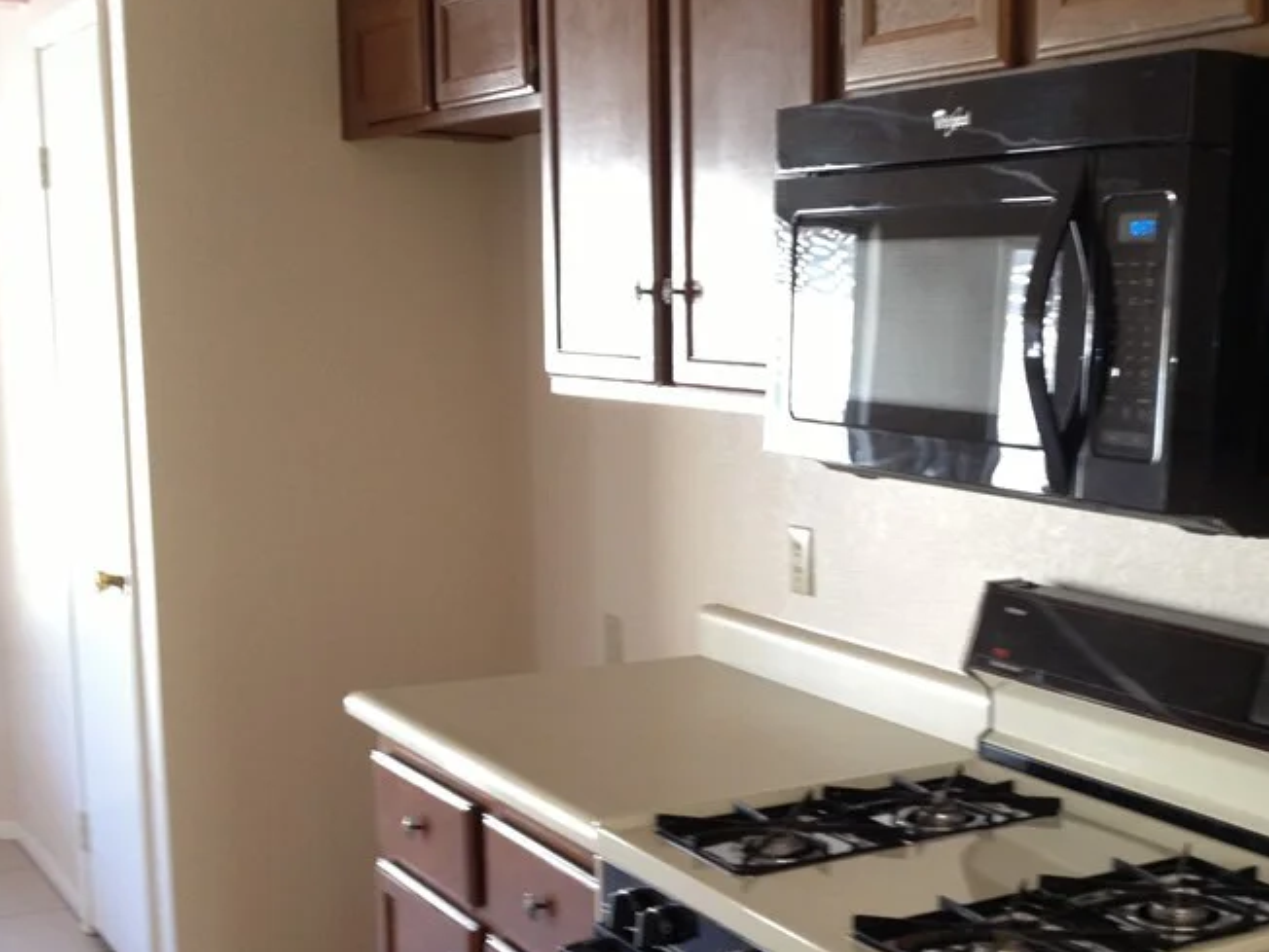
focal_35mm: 55
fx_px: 2016
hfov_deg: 34.0
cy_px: 598
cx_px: 989
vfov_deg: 26.5
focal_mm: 4.28
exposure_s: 1/20
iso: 125
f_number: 2.4
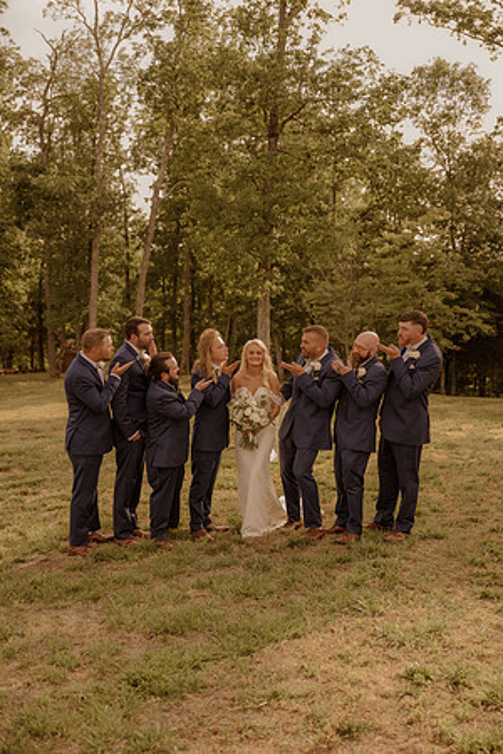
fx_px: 838
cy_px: 377
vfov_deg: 48.5
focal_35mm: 40
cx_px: 252
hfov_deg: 33.4
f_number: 2.8
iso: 500
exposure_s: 1/1250
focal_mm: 40
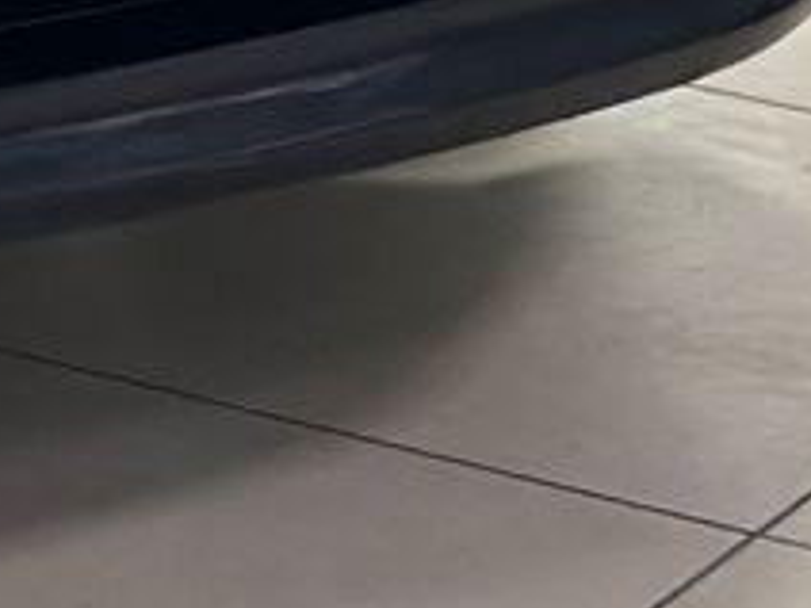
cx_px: -1591
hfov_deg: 5.7
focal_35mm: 326
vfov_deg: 4.4
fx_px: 7638
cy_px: -1029
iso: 200
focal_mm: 6.86
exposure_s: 1/100
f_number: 1.78
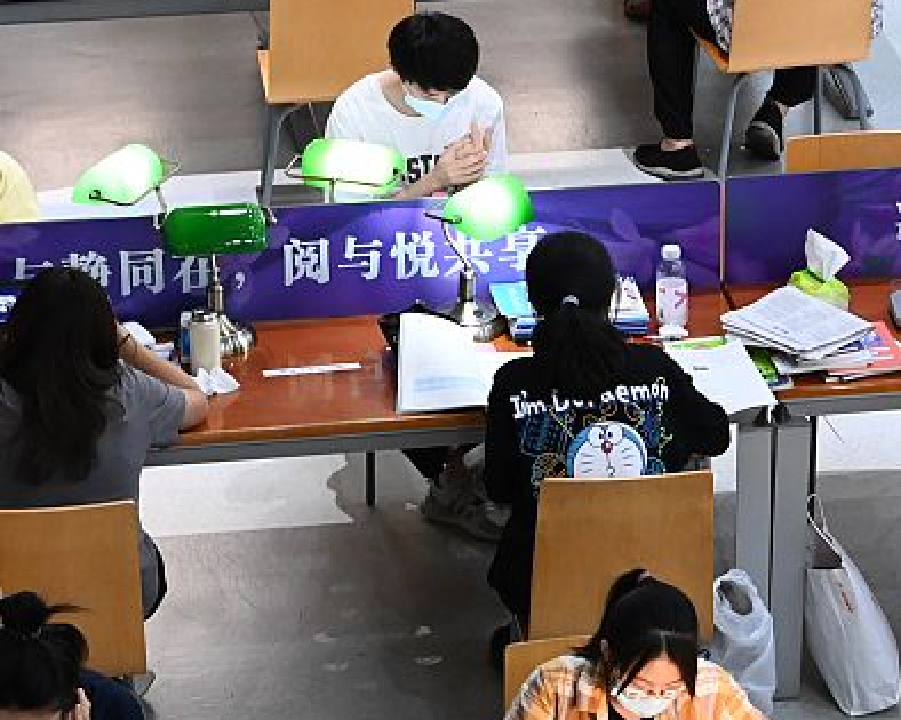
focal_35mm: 200
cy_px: 697
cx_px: 896
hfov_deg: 9.6
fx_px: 5332
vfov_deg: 7.7
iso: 3200
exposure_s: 1/60
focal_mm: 70
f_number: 5.6
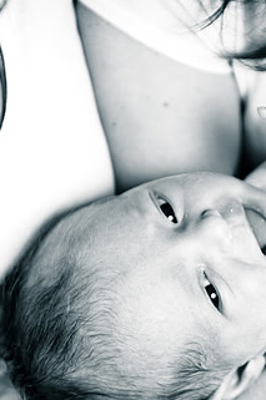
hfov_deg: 9.3
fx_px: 1634
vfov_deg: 14.0
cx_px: 184
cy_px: 277
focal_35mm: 147
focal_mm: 70
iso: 200
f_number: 2.8
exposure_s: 1/80
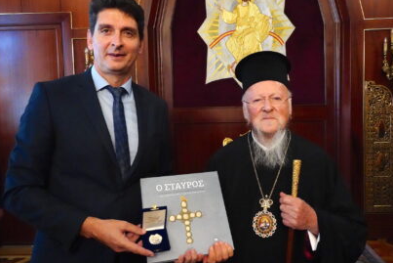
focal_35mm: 29
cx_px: 211
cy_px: 121
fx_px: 317
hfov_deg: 63.6
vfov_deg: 45.0
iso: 25600
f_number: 8
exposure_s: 1/250
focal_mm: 26
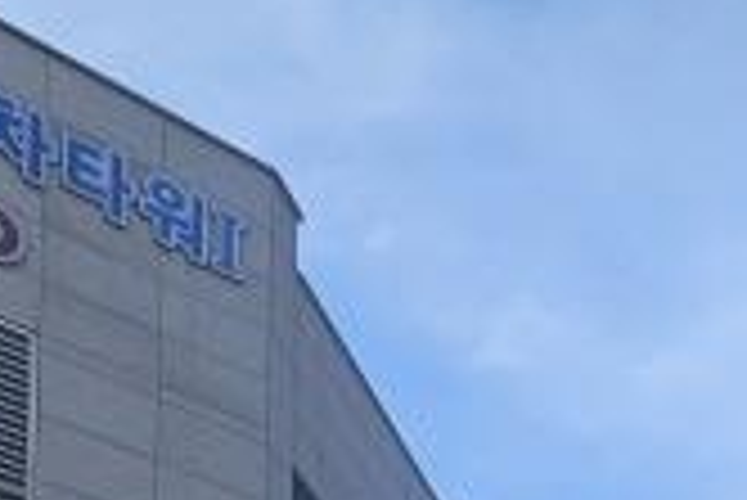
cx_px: 868
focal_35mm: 65
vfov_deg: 13.0
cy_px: 1329
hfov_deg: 27.6
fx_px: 1350
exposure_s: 1/902
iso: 50
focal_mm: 2.2
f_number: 2.2
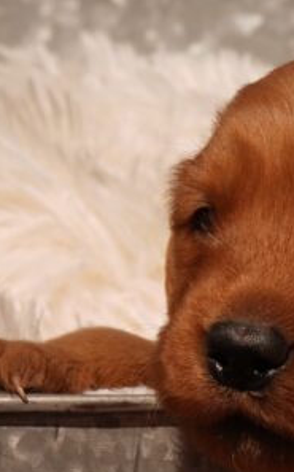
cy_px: 188
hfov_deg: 4.7
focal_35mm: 277
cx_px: 400
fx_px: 3560
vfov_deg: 7.6
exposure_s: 1/200
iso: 50
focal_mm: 70
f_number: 11
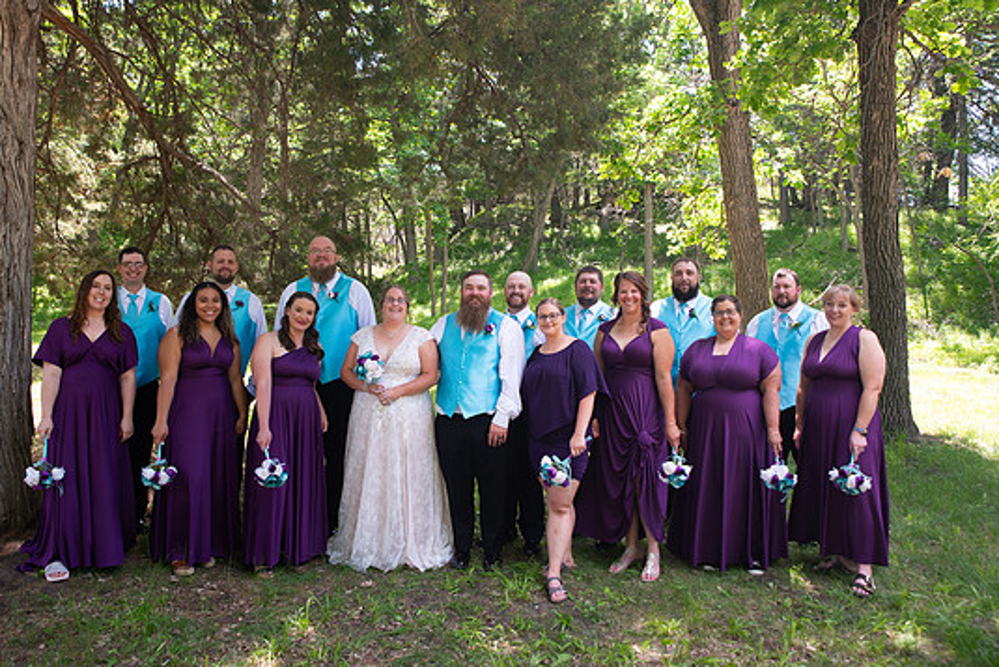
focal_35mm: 26
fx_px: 722
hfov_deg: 69.3
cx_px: 471
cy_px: 315
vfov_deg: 49.6
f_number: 5
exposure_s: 1/125
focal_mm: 24
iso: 250
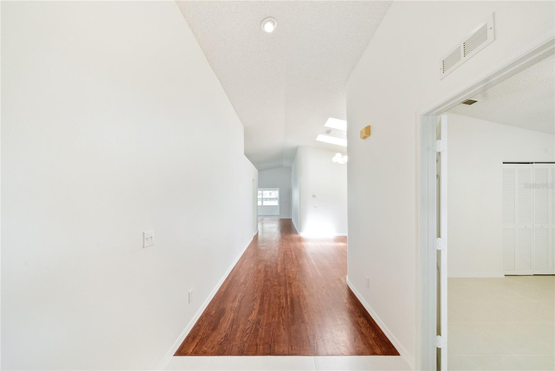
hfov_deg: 112.6
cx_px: 278
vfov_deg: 90.1
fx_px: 185
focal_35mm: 12
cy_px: 186
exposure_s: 1/30
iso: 2000
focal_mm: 12
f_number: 9
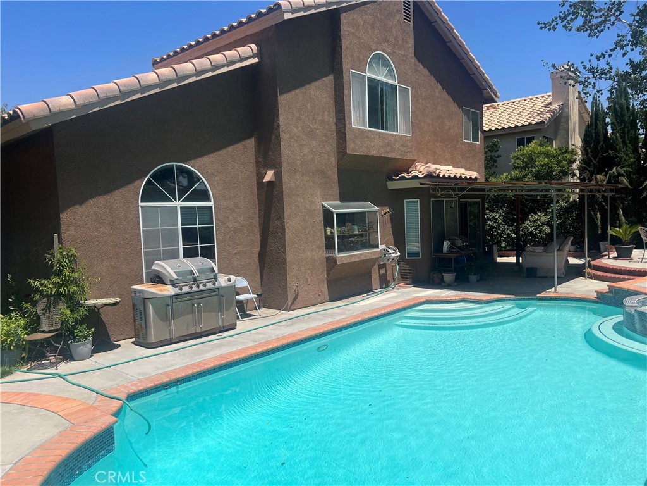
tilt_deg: -3.5
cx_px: 324
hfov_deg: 67.3
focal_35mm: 26
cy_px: 243
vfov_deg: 53.1
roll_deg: +3.2
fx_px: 486
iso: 50
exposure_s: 1/5882
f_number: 1.5
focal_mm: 5.7
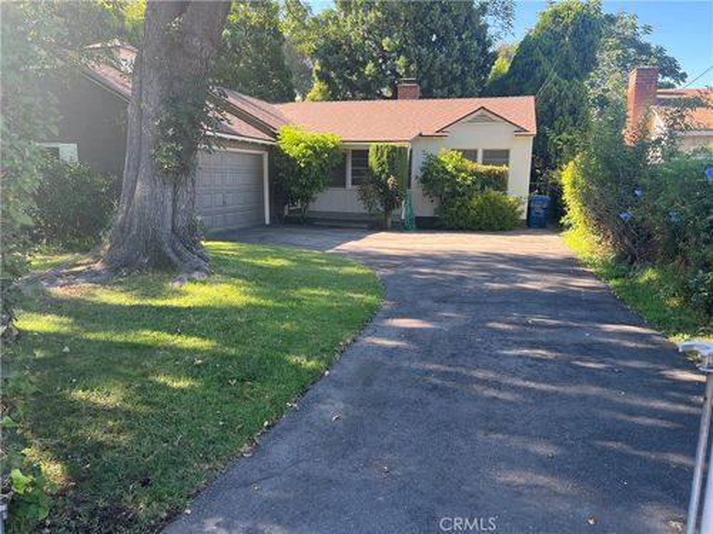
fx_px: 536
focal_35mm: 26
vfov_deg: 53.1
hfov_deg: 67.3
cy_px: 267
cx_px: 356
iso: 50
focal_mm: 5.7
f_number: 1.5
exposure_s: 1/377
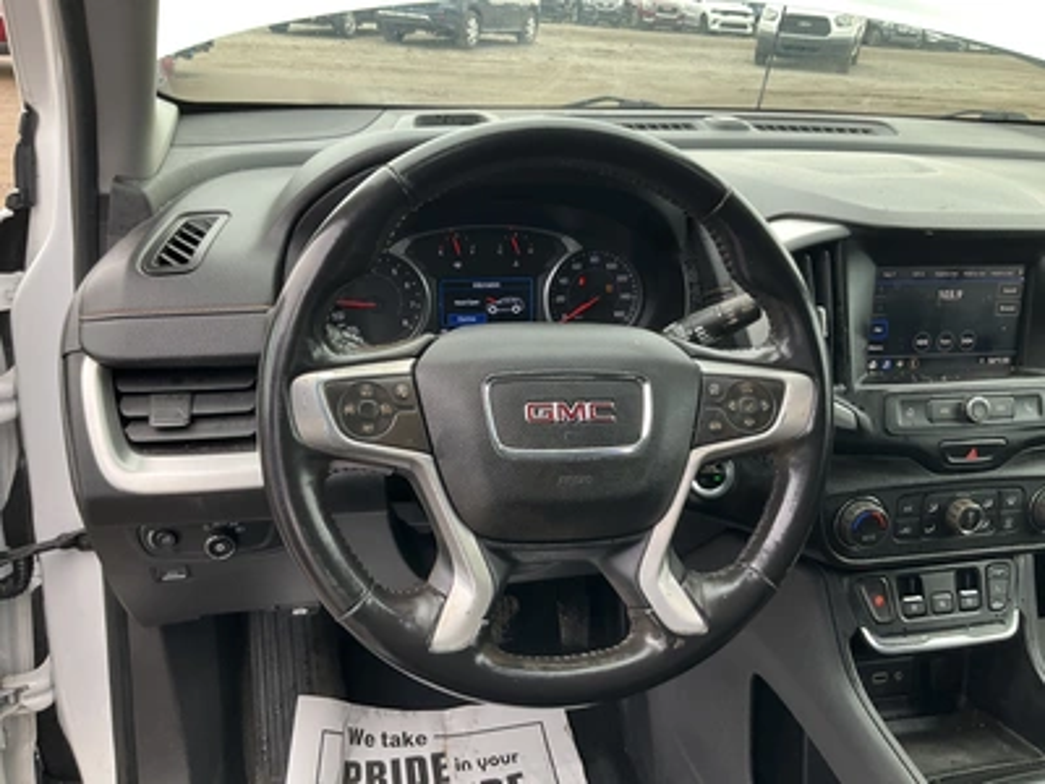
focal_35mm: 29
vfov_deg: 48.2
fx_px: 875
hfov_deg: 61.7
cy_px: 392
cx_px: 522
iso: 25
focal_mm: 3
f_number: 1.8
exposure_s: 1/122
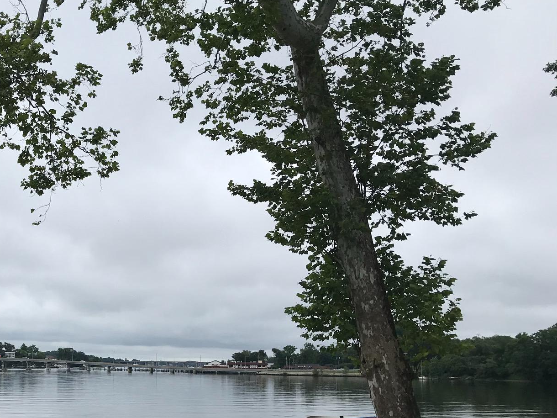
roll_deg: -1.2
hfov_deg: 38.6
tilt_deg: +5.5
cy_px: 302
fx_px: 756
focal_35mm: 47
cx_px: 96
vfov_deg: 30.5
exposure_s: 1/2457
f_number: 1.8
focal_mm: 3.99
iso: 20
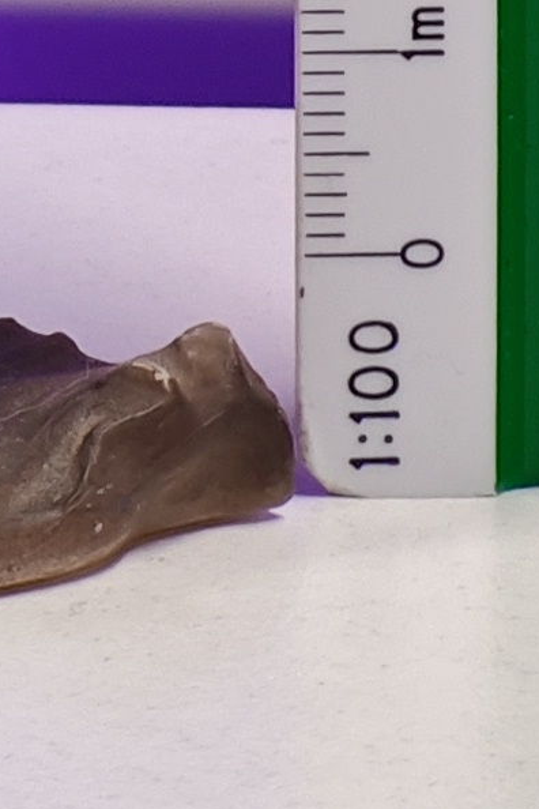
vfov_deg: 4.4
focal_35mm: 457
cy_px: -1090
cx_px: -739
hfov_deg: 3.0
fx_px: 10263
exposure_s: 1/19.5
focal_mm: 7.48
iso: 400
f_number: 2.4
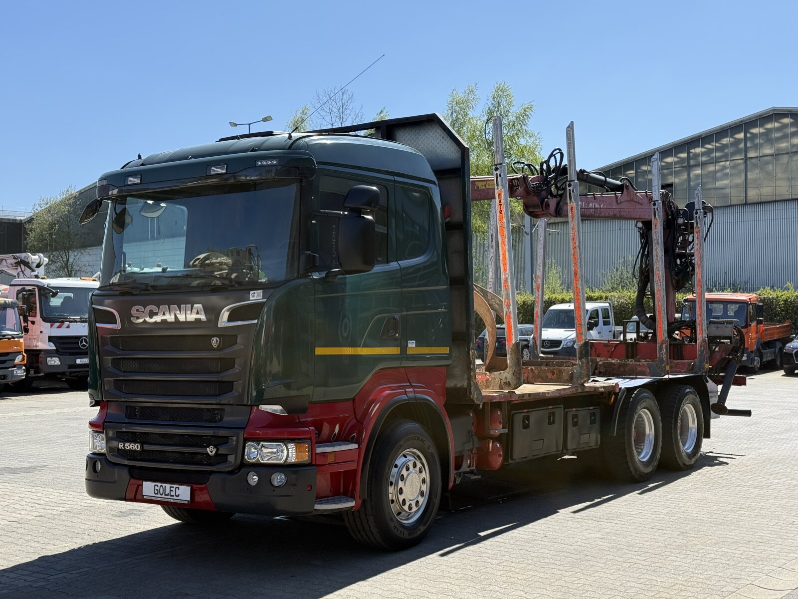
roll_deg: +0.3
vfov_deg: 30.3
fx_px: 1107
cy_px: 300
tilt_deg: +2.6
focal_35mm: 48
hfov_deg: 39.7
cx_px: 399
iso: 80
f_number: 1.78
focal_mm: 6.76
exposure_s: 1/3096
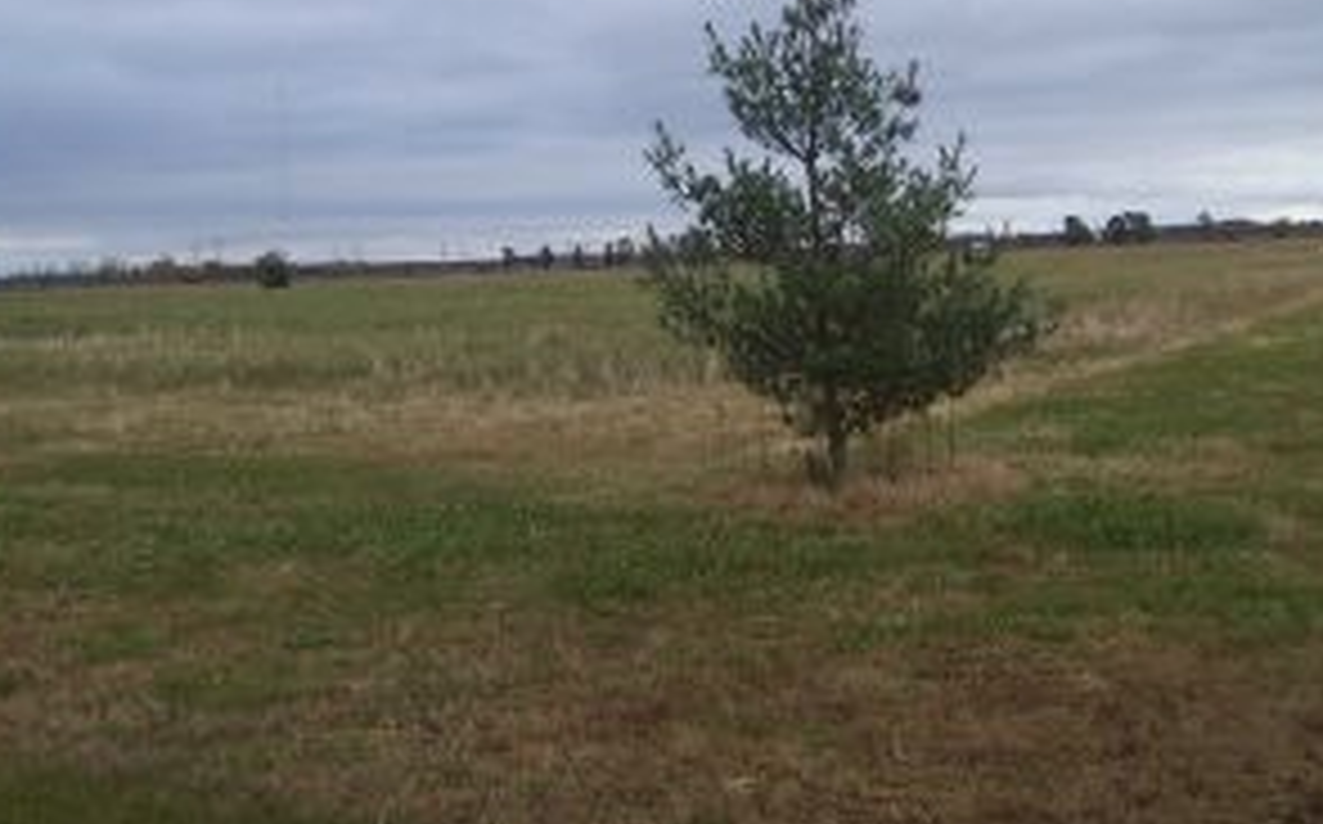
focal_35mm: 52
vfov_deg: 24.4
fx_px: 1873
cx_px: 621
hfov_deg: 38.9
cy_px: 171
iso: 80
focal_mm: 6
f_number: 2.7
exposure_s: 1/190
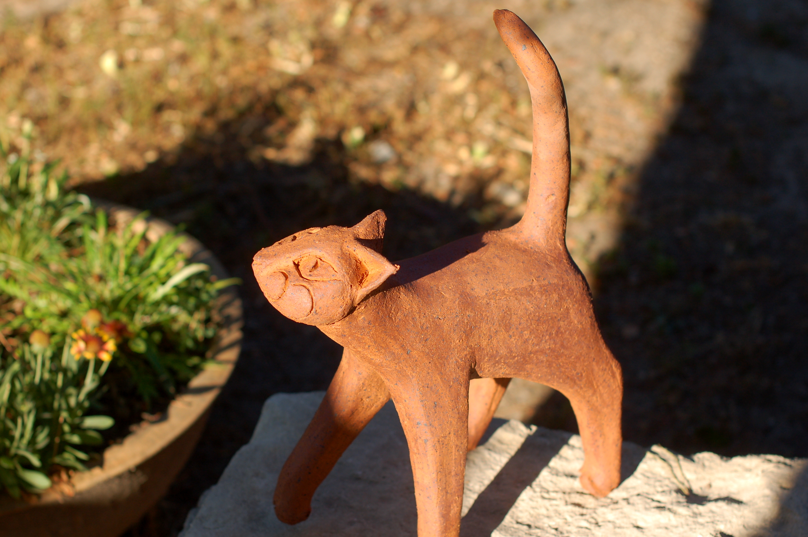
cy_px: 268
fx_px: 1682
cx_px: 404
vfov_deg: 18.1
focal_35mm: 75
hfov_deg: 27.0
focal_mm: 50
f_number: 3.2
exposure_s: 1/1250
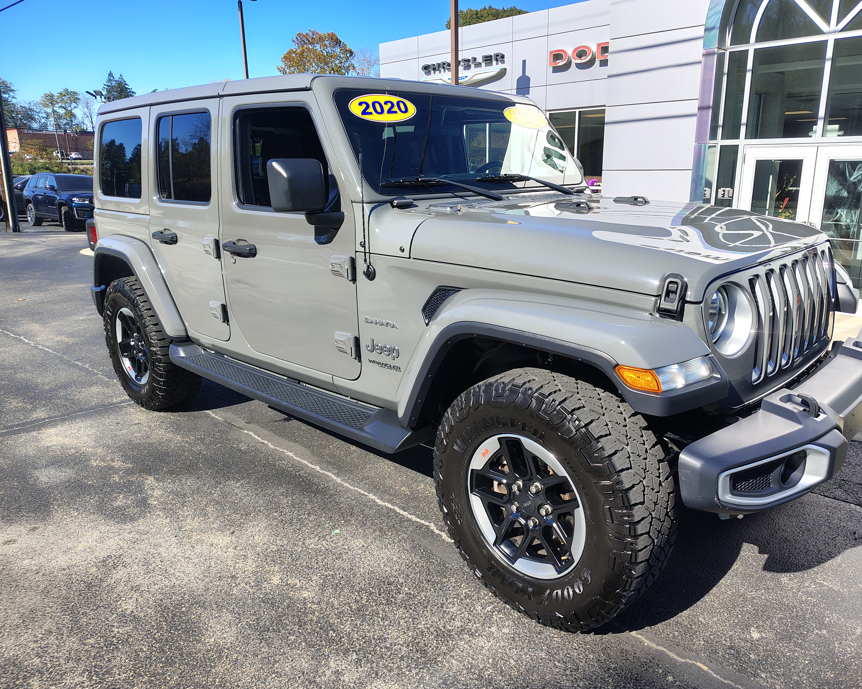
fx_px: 663
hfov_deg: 65.9
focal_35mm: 26
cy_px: 353
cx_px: 477
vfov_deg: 54.9
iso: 101
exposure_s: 1/843
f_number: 1.8
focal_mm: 5.56
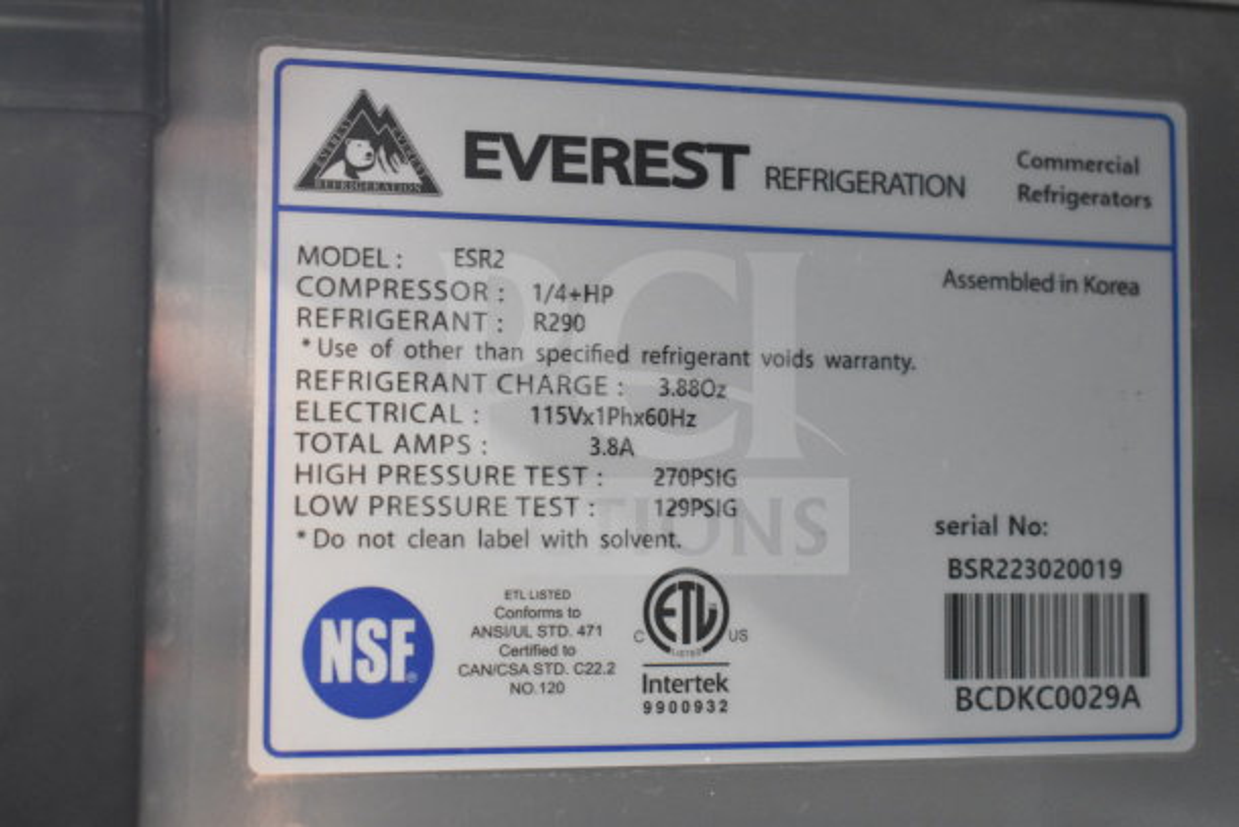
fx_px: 1962
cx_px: 620
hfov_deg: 35.0
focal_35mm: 57
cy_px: 414
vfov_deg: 23.8
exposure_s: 1/60
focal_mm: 38
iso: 3600
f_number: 4.8
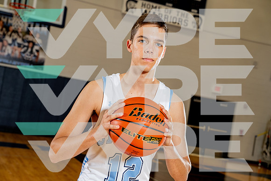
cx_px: 136
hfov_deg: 32.4
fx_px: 467
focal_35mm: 62
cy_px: 90
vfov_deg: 21.9
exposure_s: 1/250
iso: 400
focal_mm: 62
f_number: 5.6
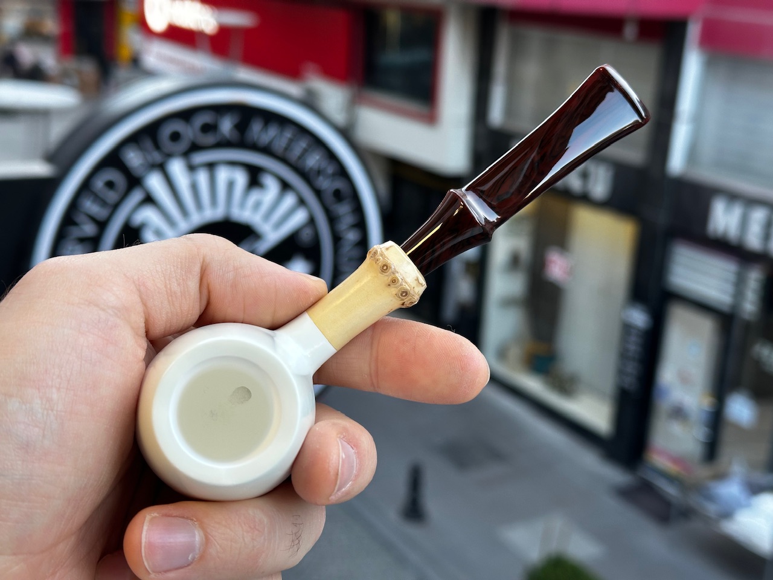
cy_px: 290
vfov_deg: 30.3
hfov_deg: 39.7
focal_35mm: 48
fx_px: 1072
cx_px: 386
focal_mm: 6.86
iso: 64
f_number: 1.78
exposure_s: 1/100
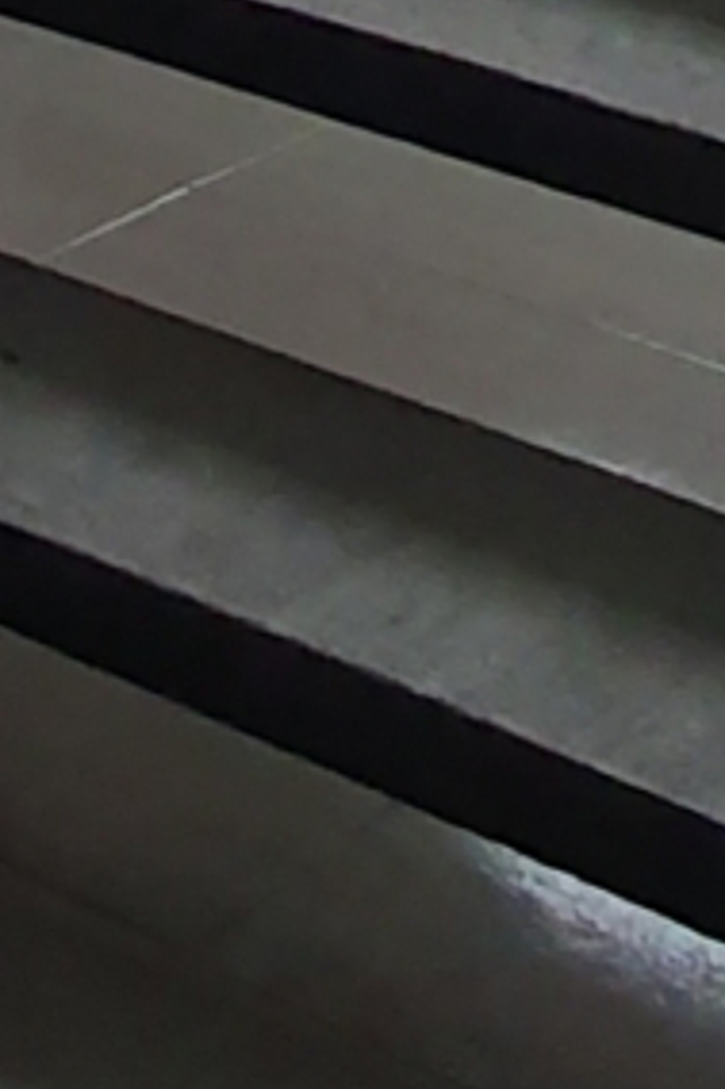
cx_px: -1619
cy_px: -1614
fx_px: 3690
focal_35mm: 122
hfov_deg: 8.7
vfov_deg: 12.6
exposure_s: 1/50
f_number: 2.2
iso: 250
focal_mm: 1.8
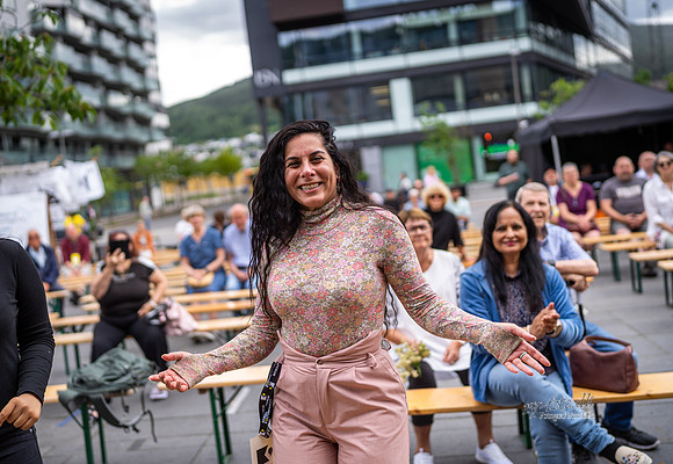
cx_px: 292
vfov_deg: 32.9
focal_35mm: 42
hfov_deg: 46.3
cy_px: 223
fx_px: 785
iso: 80
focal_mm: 35
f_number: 1.4
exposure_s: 1/2000
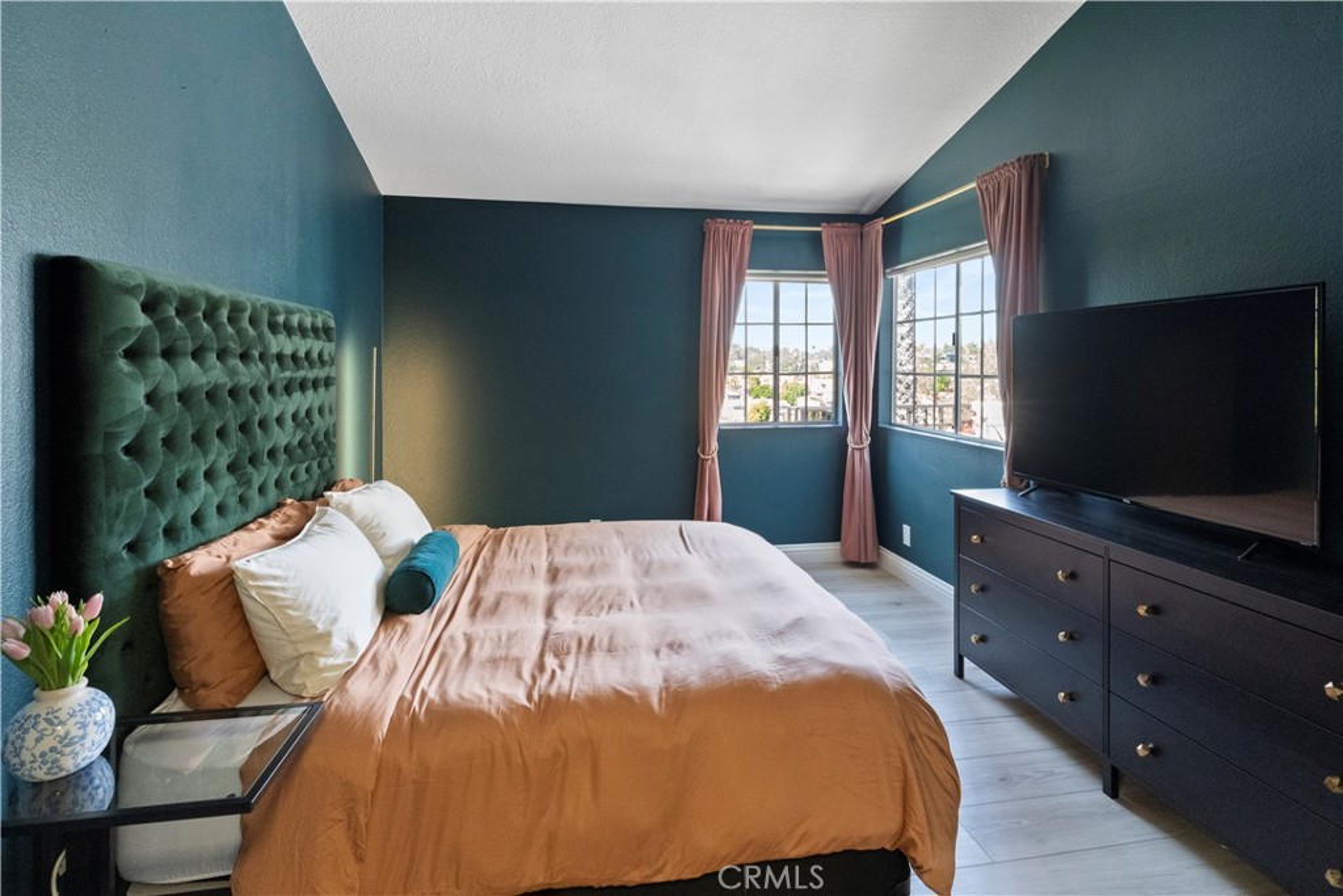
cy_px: 448
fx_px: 634
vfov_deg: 70.5
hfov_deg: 93.3
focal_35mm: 17
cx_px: 672
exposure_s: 1/30
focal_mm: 17
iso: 12800
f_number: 14
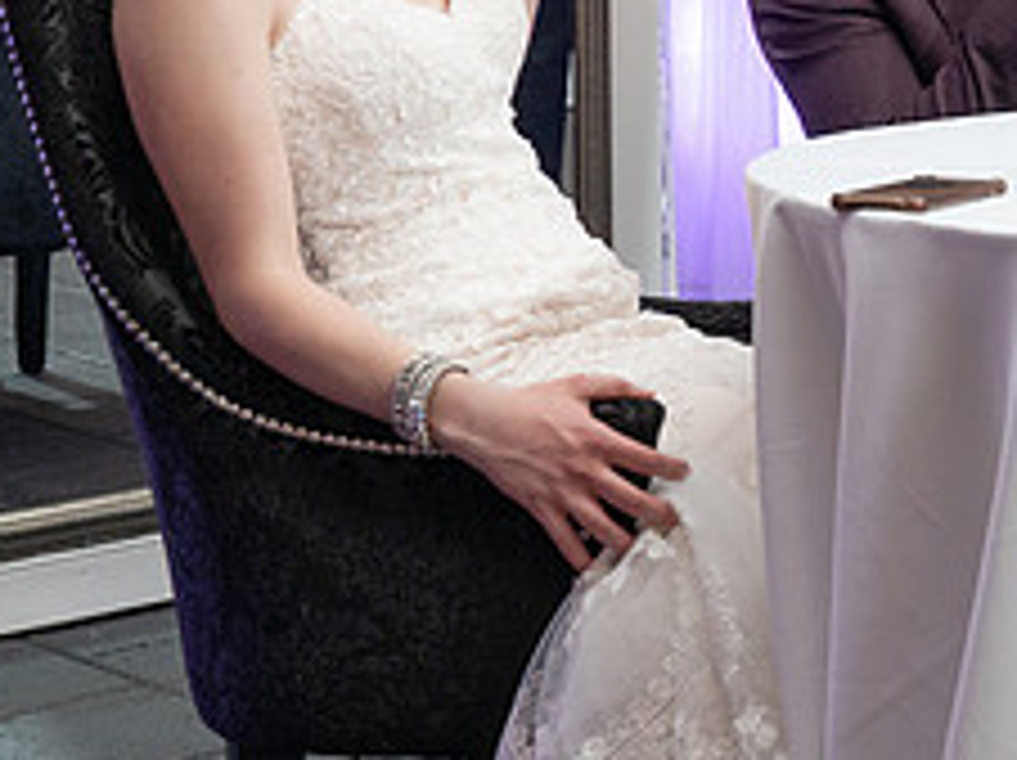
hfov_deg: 15.9
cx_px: 1172
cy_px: -89
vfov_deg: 12.1
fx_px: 3522
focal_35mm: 120
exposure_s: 1/100
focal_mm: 46
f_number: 5.6
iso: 2000
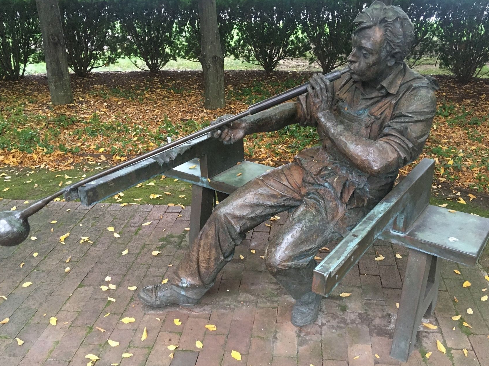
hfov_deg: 58.4
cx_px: 246
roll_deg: +1.1
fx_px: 438
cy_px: 185
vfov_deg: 45.4
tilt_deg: -25.6
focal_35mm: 31
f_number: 2.2
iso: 200
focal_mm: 4.15
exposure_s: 1/24
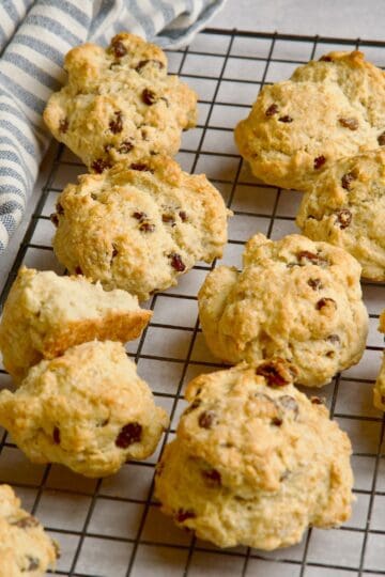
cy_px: 288
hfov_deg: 16.1
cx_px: 192
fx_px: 1363
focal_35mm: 85
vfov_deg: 23.9
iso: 1600
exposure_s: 1/160
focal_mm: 85
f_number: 11
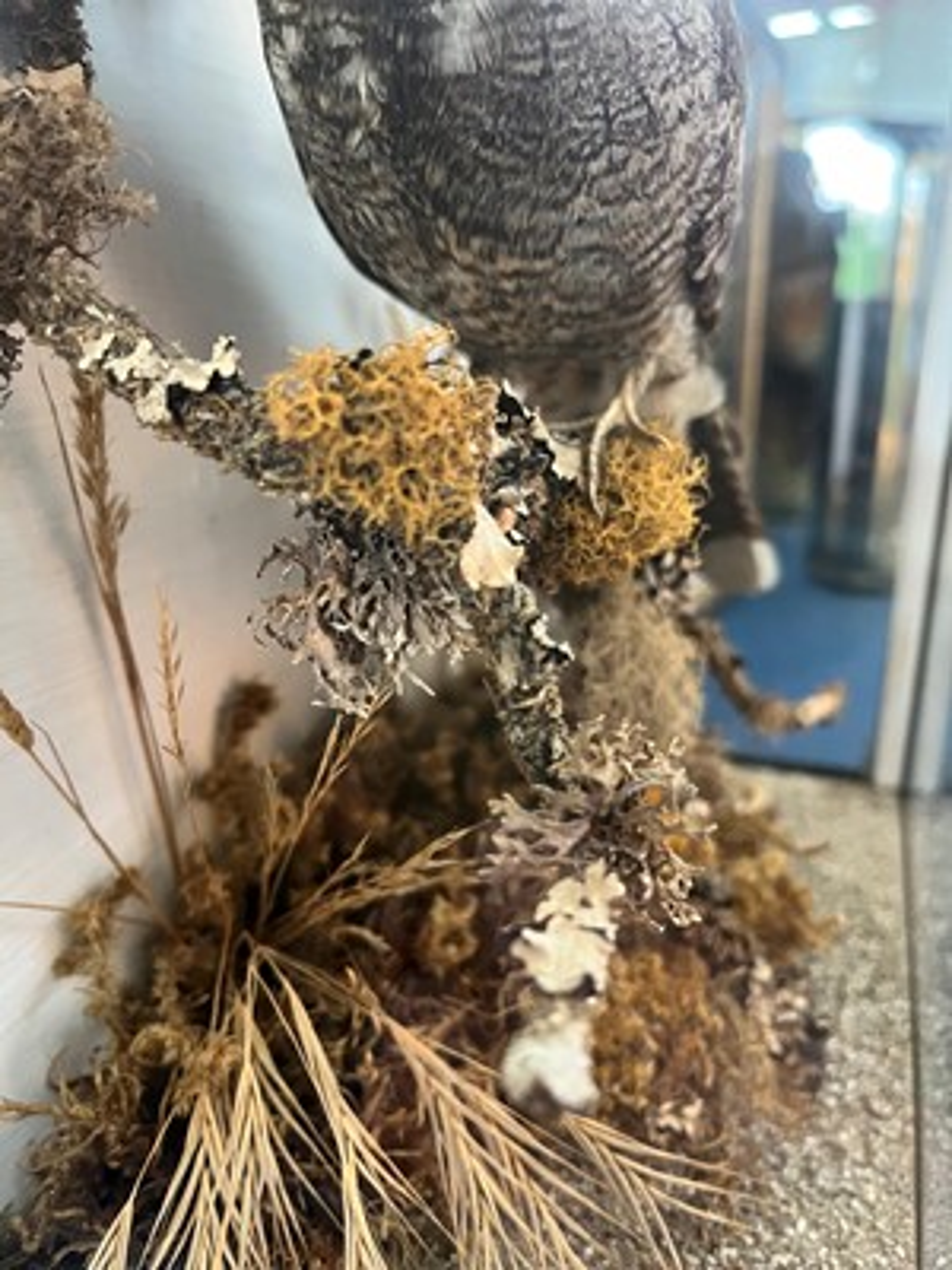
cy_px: 635
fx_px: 953
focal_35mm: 26
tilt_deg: -17.0
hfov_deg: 53.1
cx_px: 476
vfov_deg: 67.3
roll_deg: +1.8
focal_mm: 5.1
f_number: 1.6
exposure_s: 1/50
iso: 500
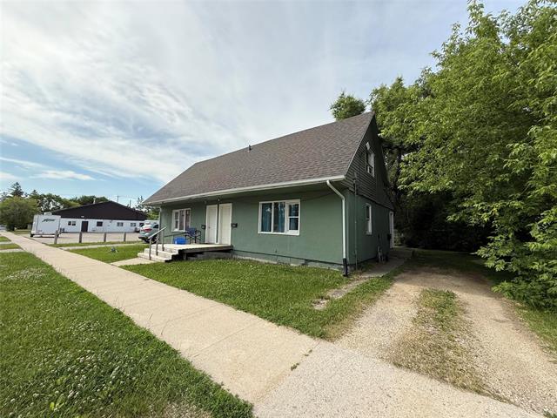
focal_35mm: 14
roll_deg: -1.8
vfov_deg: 85.7
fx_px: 225
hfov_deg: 102.1
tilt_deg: +5.1
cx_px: 278
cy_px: 209
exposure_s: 1/1339
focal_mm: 2.22
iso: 64
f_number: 2.2
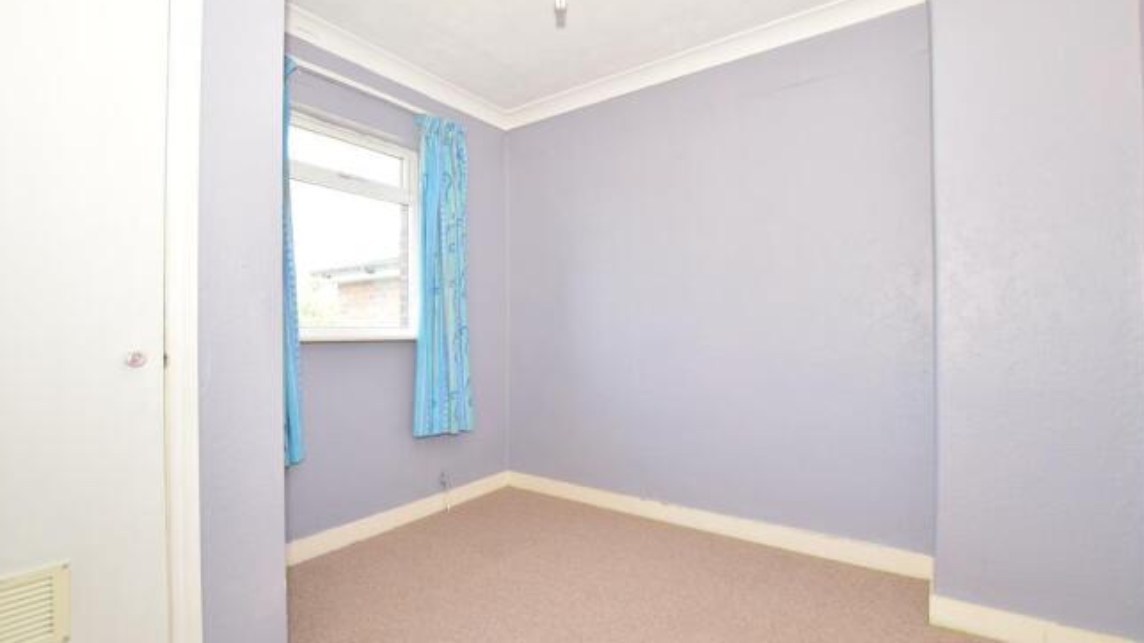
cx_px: 568
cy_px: 321
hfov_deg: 99.4
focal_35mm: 16
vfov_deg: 67.1
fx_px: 485
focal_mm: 10
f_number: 8
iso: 500
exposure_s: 1/60
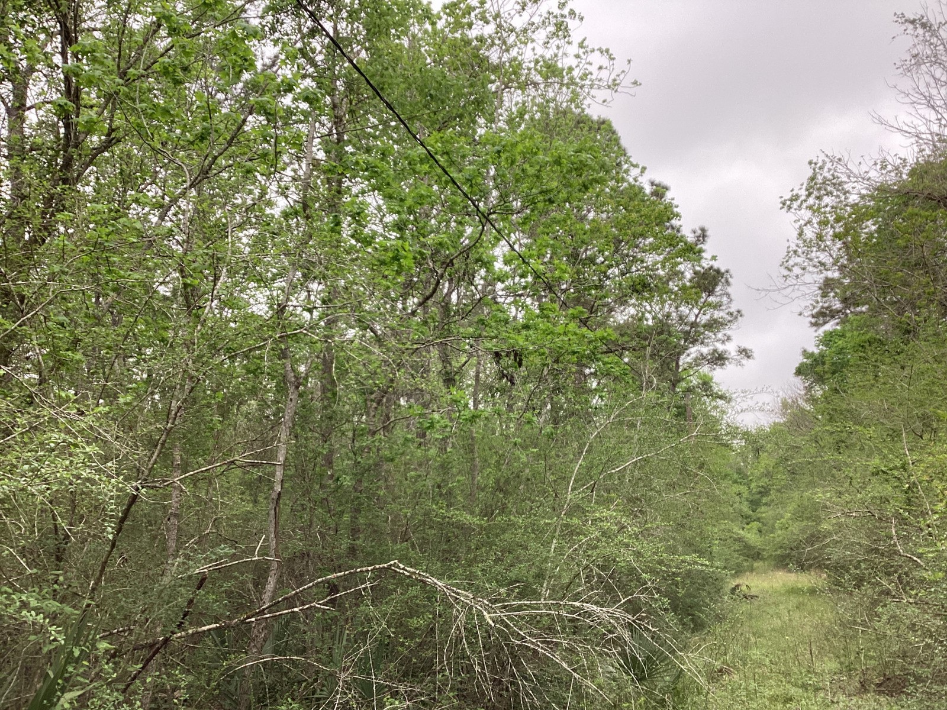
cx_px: 474
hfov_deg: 58.4
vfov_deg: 45.4
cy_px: 355
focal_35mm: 31
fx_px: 848
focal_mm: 3.3
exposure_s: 1/191
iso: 25
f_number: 2.4
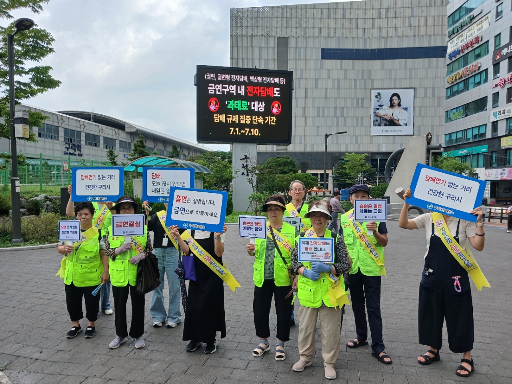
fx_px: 399
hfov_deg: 65.3
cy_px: 192
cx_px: 256
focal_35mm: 27
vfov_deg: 51.4
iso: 20
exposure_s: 1/224
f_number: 1.8
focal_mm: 3.98
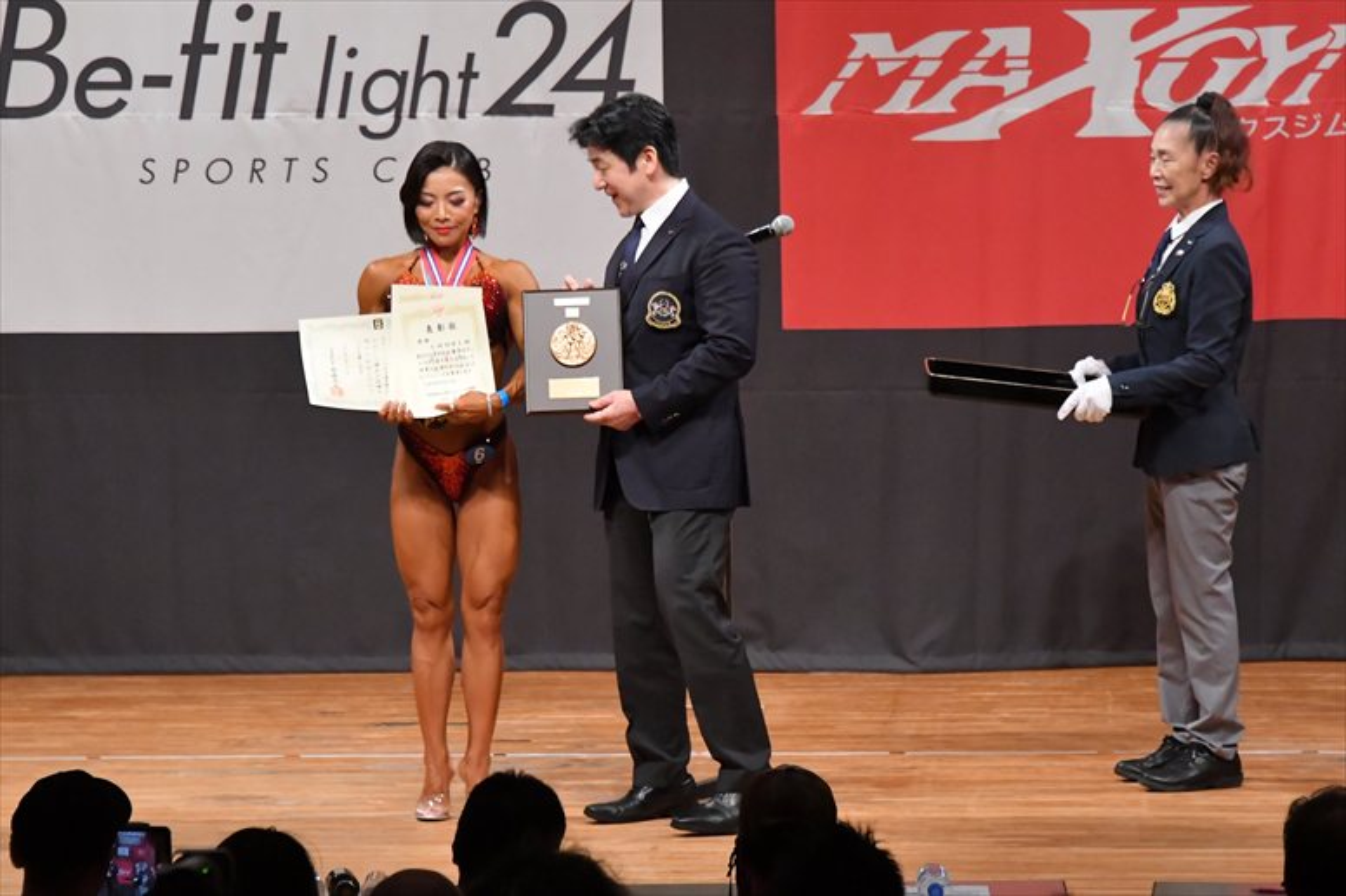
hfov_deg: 8.1
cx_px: 673
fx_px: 9530
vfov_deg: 5.4
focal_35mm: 255
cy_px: 448
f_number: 5.6
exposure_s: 1/400
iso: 7200
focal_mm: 170
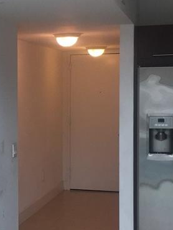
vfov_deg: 20.8
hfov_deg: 15.1
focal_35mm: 94
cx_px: -48
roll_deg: +1.5
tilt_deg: -1.8
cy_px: 132
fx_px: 626
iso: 50
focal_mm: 4.15
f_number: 2.2
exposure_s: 1/120
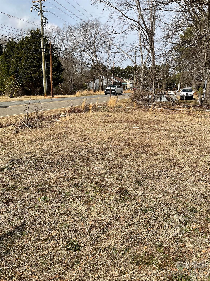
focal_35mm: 29
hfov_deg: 48.2
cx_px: 105
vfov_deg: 61.7
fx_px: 235
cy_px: 140
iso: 16
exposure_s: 1/2141
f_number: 1.8
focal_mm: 3
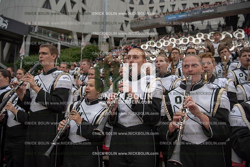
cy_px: 84
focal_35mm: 26
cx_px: 125
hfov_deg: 69.4
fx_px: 181
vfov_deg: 49.6
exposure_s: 1/1000
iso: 250
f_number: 3.5
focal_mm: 26
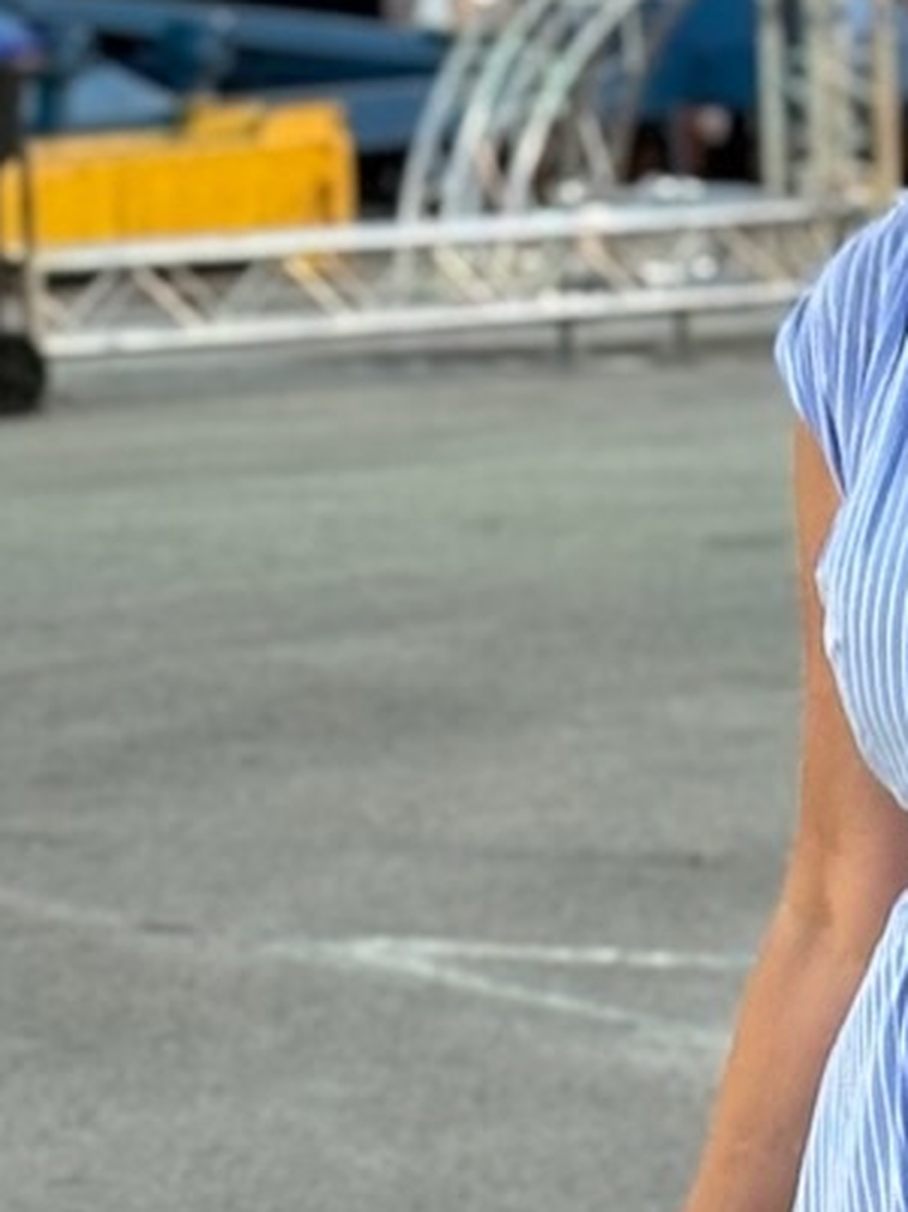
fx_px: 9278
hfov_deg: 5.6
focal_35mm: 265
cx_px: 941
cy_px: 832
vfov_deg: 7.5
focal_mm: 5.96
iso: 100
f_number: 1.6
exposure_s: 1/40
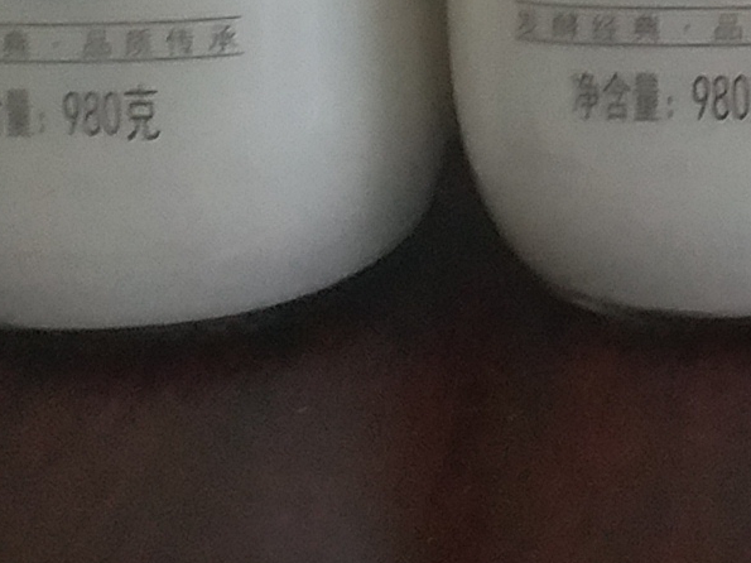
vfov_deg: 6.5
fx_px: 4533
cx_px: 1315
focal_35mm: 209
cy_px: -1120
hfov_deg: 9.1
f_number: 1.9
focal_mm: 3.6
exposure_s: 1/33
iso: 125
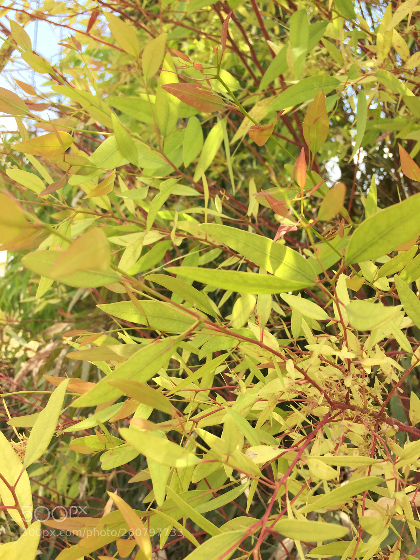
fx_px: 469
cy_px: 280
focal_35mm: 29
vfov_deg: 61.7
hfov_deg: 48.2
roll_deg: -2.5
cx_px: 210
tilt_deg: +6.1
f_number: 2.2
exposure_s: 1/599
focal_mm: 4.15
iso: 32
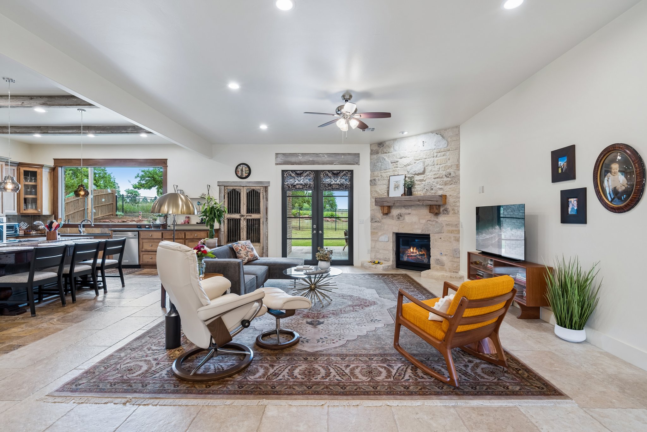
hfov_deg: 96.7
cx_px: 324
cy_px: 216
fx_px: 288
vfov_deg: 73.7
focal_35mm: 16
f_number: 8
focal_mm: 16
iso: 200
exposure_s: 1/8
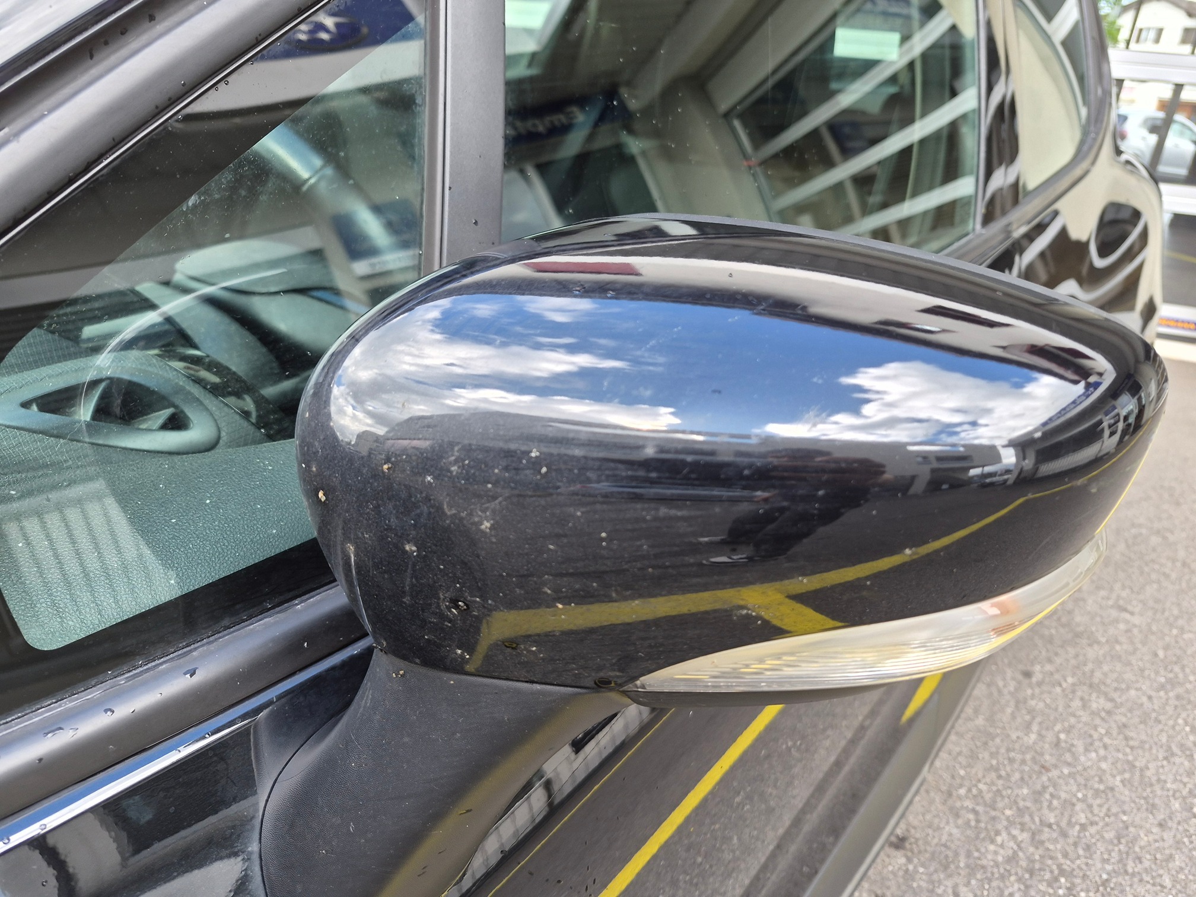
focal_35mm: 23
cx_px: 598
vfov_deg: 58.9
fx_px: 795
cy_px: 448
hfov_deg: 73.9
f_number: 1.8
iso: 50
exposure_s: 1/180
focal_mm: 5.4
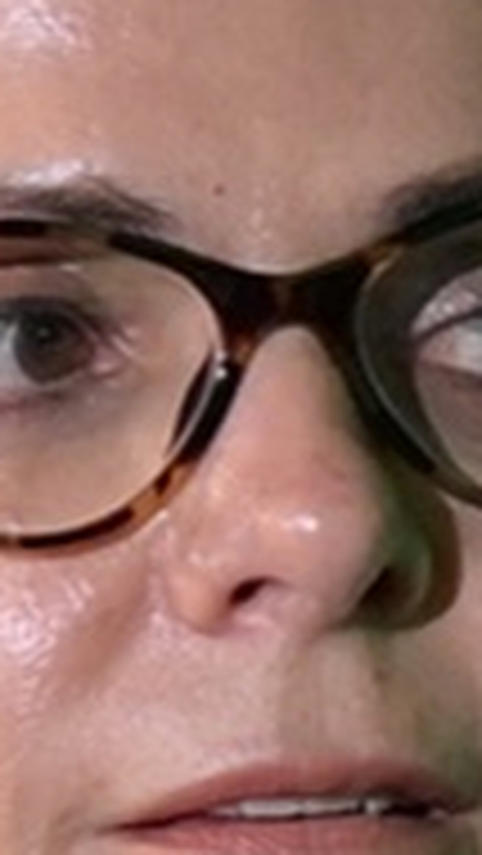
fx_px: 12463
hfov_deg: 2.2
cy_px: 1359
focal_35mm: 549
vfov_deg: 3.9
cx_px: -1023
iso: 200
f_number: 2.8
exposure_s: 1/50
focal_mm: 83
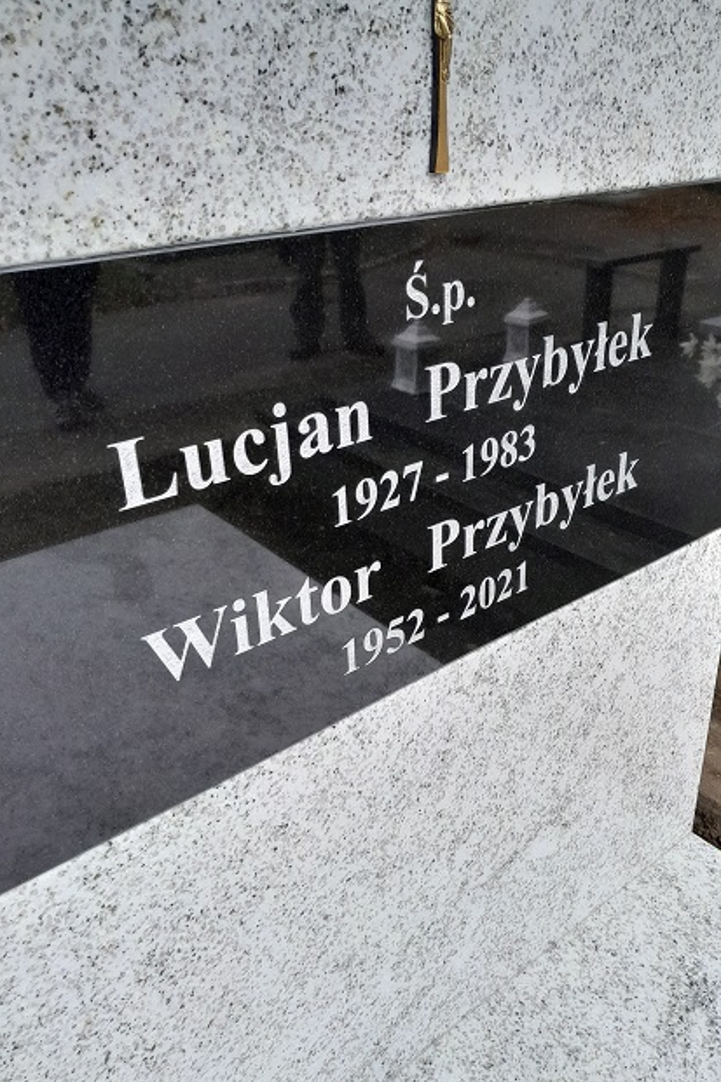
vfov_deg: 63.7
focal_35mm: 29
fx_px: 872
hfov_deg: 44.9
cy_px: 525
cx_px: 400
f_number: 1.8
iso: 40
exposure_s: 1/100
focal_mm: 4
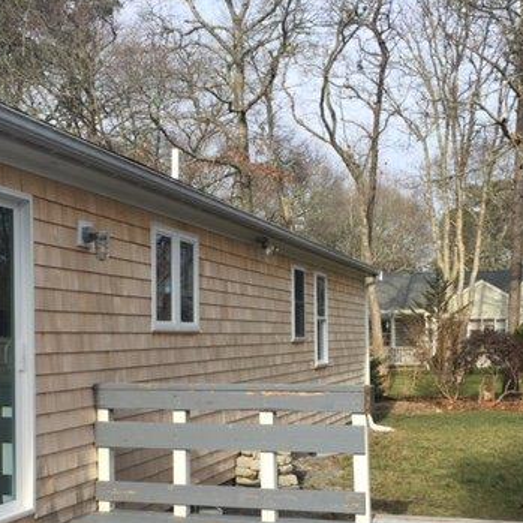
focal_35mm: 47
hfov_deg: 36.0
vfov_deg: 35.7
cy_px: 348
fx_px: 803
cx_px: 240
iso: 32
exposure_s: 1/989
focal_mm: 4.15
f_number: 2.2
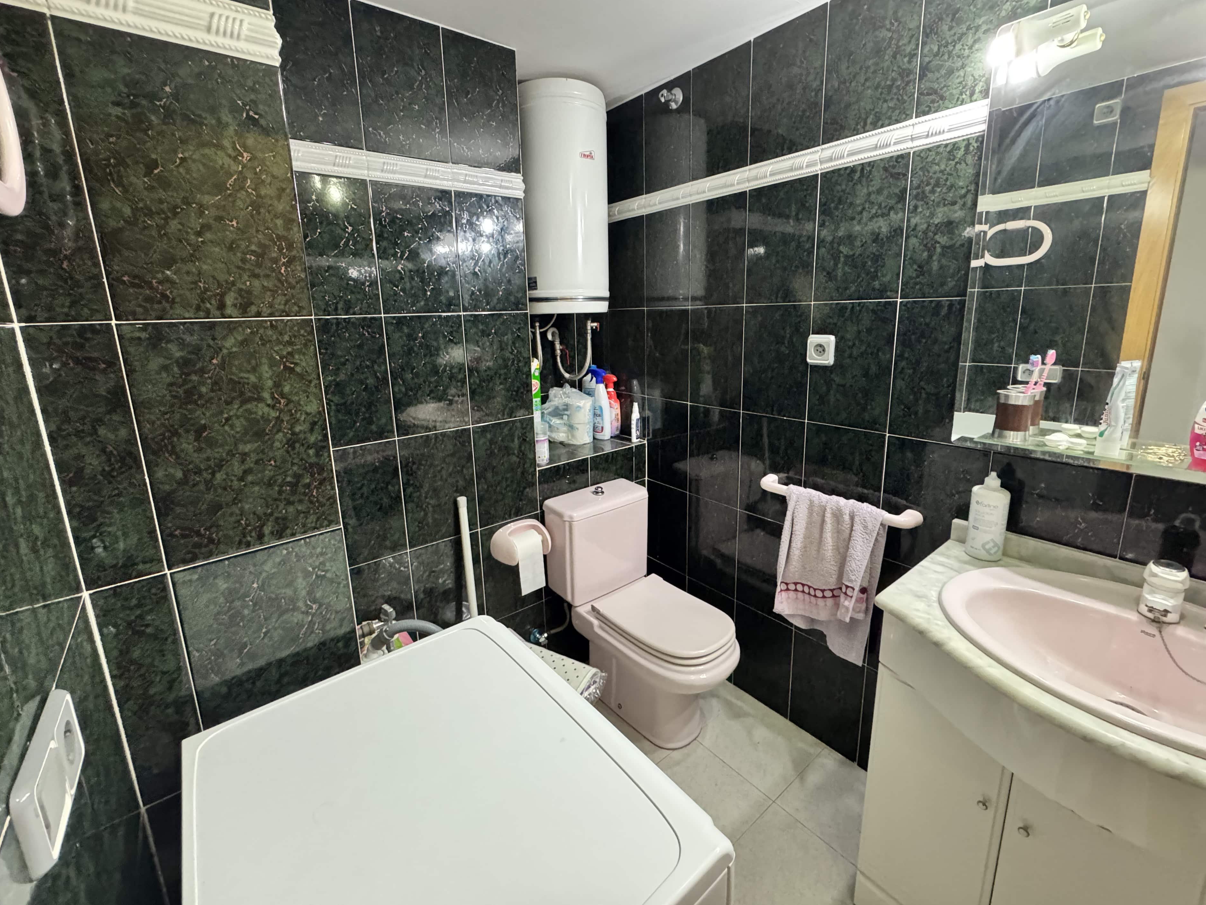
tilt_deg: -12.5
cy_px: 422
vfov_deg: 81.6
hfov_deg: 98.2
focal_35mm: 15
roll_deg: +2.5
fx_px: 523
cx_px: 593
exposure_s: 1/50
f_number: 2.2
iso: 1000
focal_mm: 2.22
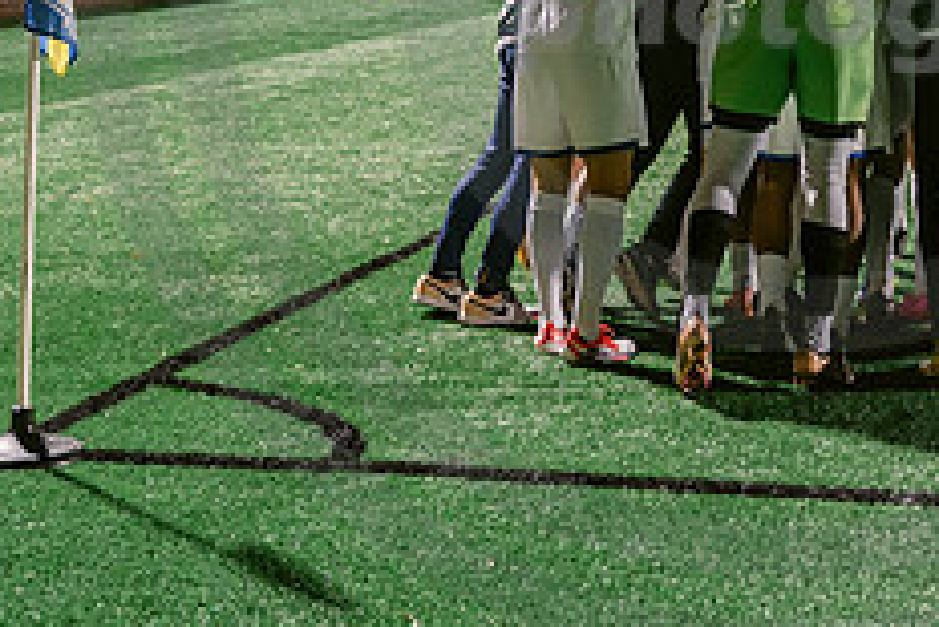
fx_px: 2349
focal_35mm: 90
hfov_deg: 22.2
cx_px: 793
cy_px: -42
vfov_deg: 14.9
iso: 2500
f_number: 4
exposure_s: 1/80
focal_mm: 36
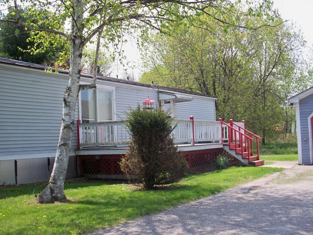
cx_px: 156
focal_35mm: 46
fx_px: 416
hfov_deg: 41.2
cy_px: 118
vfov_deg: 31.5
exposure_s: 1/500
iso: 80
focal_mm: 9.86
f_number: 2.9
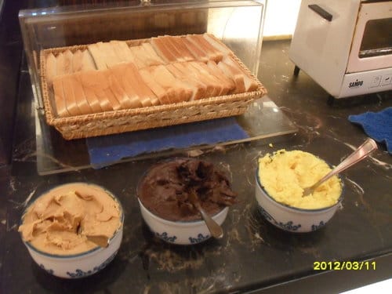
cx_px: 196
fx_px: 396
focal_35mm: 35
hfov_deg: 52.6
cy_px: 147
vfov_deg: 40.7
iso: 400
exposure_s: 1/20
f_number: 2.8
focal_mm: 6.2
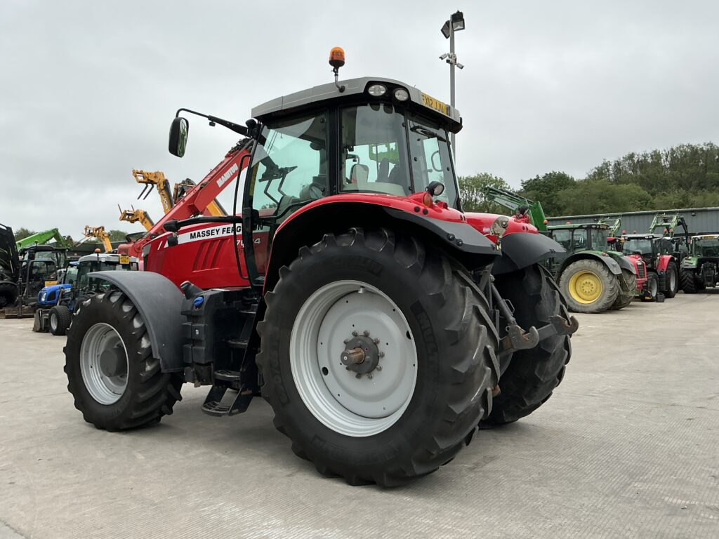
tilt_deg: +4.7
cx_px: 360
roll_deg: +1.1
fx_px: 582
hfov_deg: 63.4
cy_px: 270
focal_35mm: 28
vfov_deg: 49.7
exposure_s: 1/1984
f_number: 1.8
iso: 25
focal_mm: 3
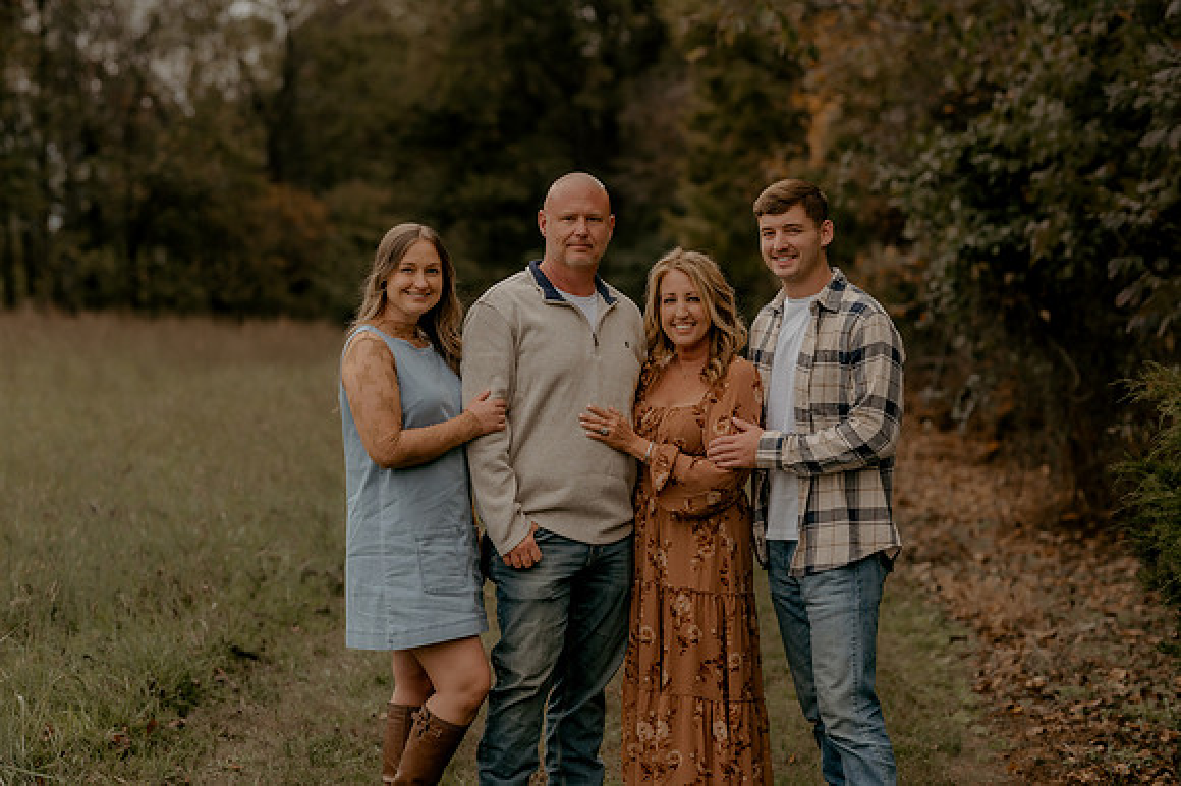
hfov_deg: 23.9
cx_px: 590
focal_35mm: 85
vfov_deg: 16.1
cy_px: 393
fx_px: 2787
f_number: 2.8
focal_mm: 85
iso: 125
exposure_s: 1/640
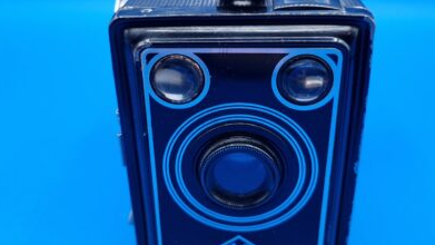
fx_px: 335
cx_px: 218
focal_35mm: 29
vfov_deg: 40.0
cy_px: 95
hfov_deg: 66.1
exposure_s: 1/126
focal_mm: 5.4
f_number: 1.8
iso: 50
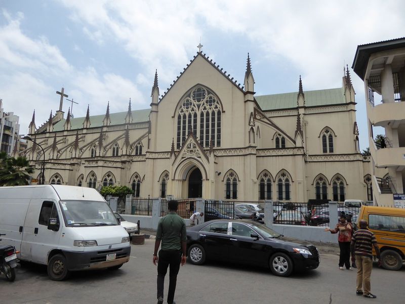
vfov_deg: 54.9
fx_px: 292
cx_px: 202
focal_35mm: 25
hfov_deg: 69.4
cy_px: 152
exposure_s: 1/1300
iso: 125
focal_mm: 4.3
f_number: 3.3
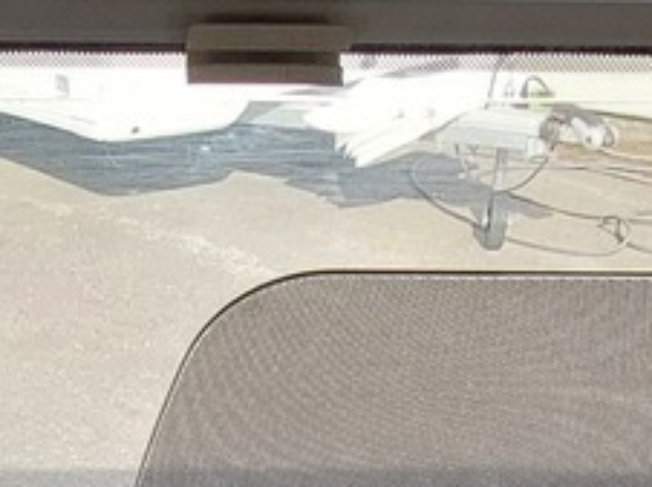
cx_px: 136
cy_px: 862
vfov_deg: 15.4
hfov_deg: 23.3
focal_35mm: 83
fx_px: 1562
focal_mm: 1.74
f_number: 2.2
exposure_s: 1/198
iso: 50
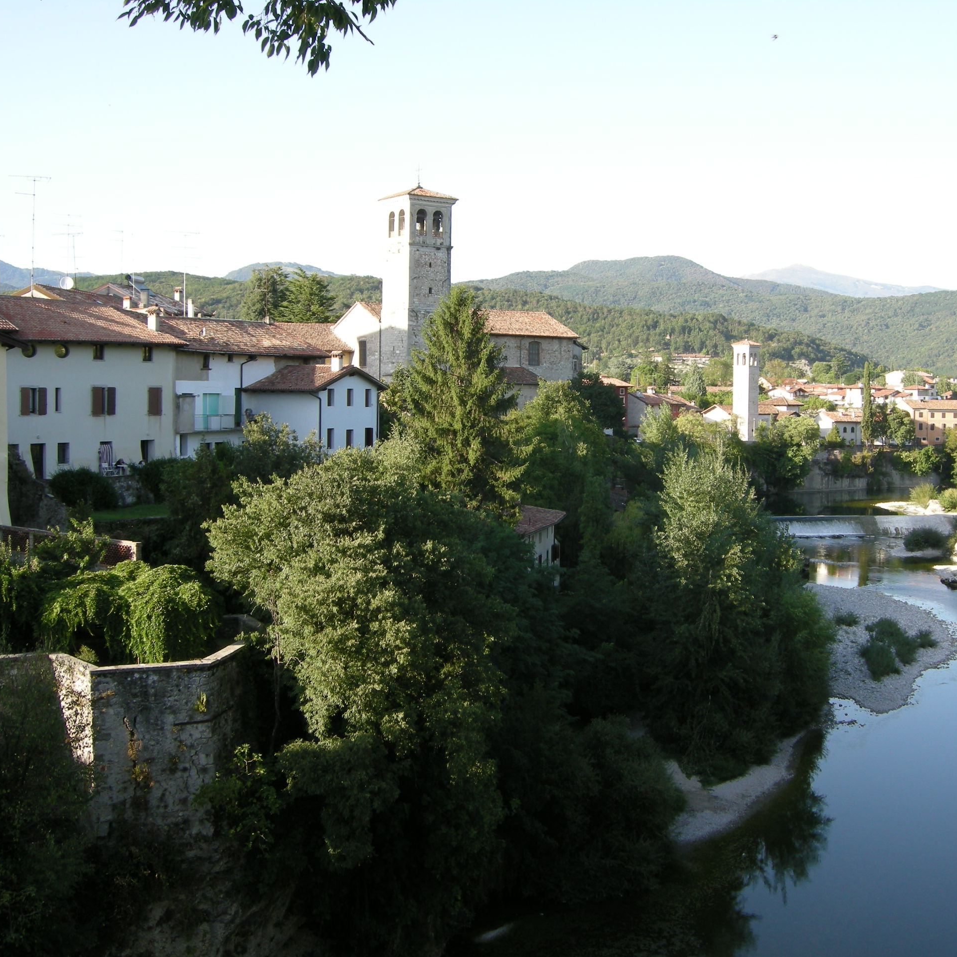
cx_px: 594
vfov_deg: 39.2
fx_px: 1345
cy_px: 483
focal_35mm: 43
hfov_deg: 38.9
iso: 64
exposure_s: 1/123
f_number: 4.3
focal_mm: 7.5
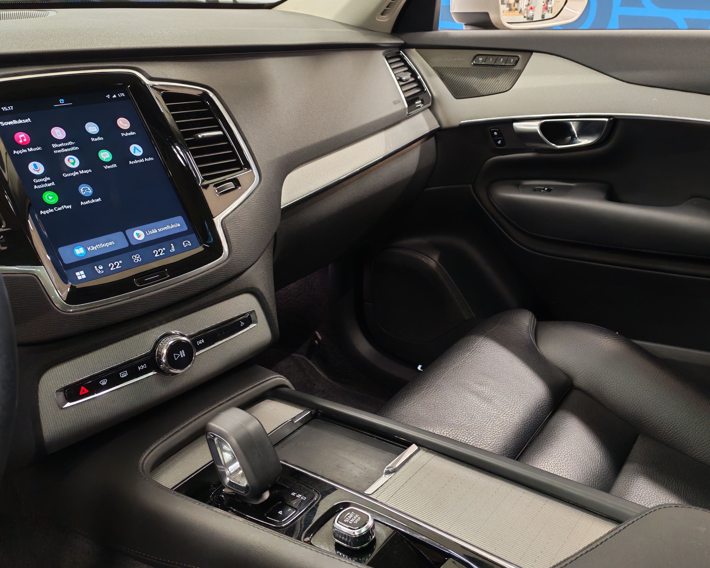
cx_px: 380
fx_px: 693
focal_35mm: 33
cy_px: 289
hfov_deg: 54.2
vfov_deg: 44.5
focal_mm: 6.12
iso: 1337
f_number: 1.9
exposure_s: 1/50
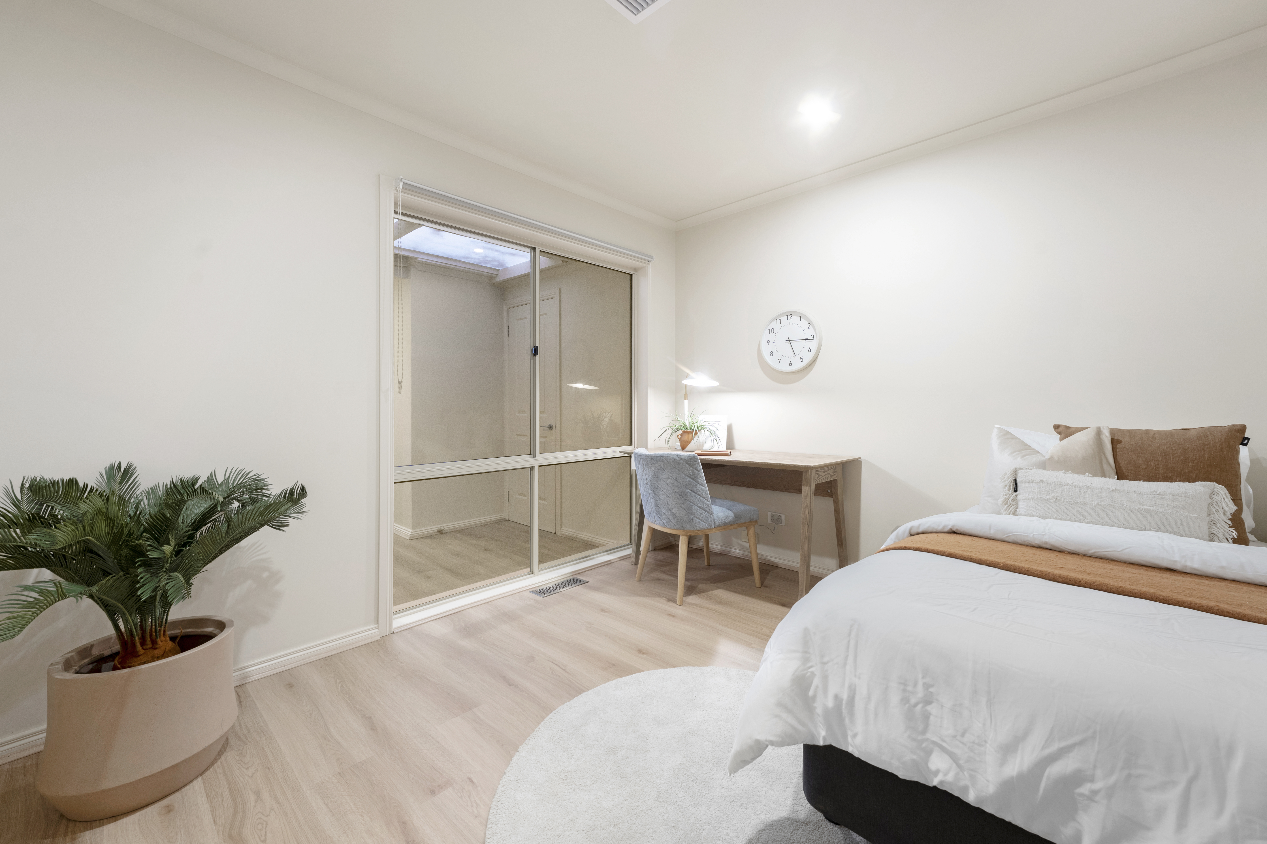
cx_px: 634
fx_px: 514
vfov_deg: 78.8
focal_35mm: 15
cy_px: 422
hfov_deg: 101.9
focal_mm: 14.6
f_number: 8
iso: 250
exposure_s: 1.3
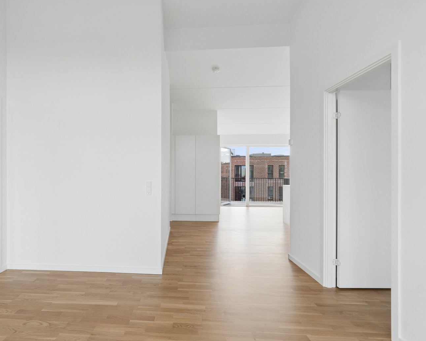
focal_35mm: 21
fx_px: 265
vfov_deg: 65.5
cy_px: 169
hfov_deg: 76.4
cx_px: 164
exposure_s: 1/100
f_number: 8
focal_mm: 12
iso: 200
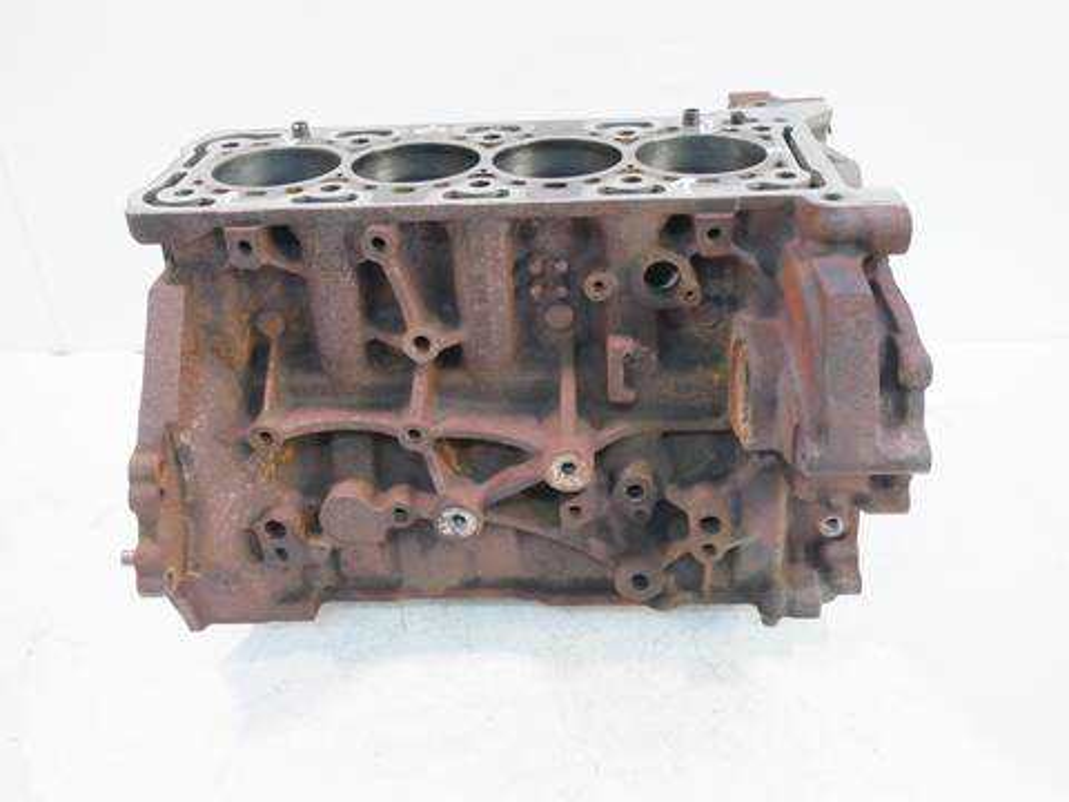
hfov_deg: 56.8
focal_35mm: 32
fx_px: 988
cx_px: 534
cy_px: 401
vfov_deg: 44.2
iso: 640
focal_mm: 16
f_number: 4
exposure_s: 1/60
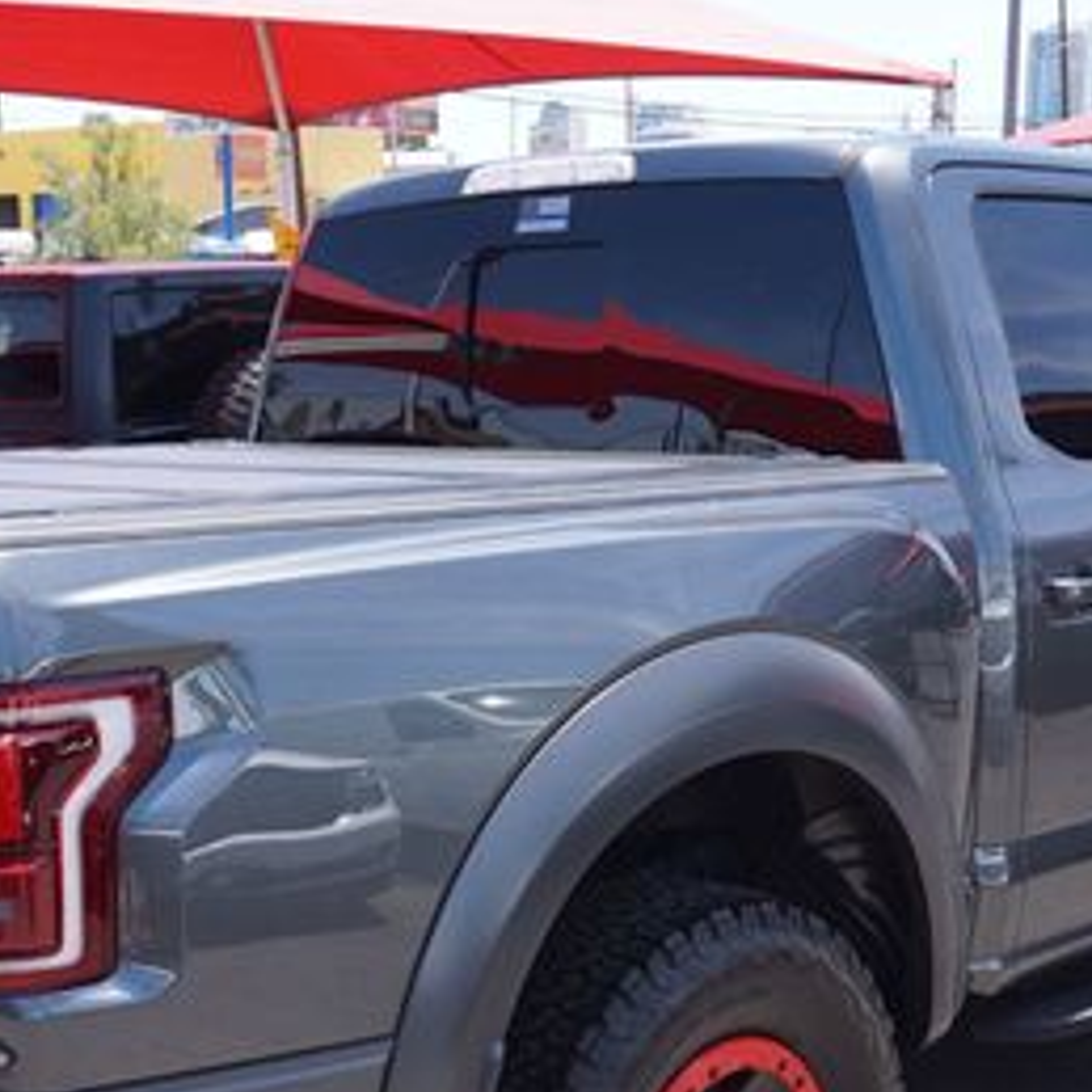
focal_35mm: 63
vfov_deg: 27.0
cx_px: 502
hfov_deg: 27.3
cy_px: 788
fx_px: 2248
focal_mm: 20
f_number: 5.6
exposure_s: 1/200
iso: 100
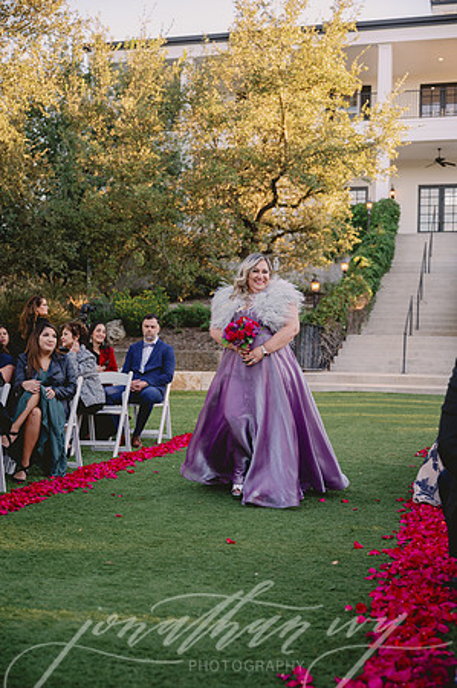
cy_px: 344
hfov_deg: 29.8
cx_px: 228
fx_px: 859
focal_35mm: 45
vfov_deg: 43.6
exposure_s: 1/640
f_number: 2.8
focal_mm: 45
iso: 320
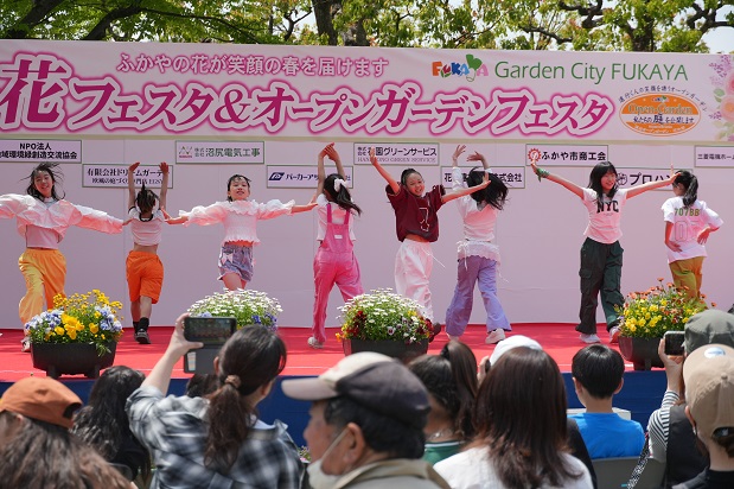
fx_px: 2017
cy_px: 244
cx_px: 367
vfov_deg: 13.8
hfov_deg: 20.6
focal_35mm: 99
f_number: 5.6
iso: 320
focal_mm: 66
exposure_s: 1/1600
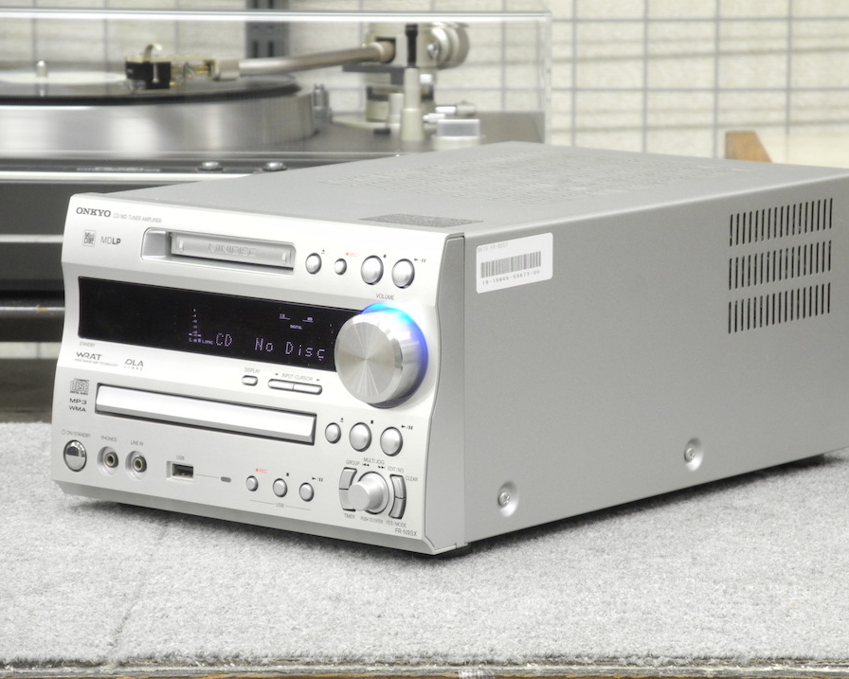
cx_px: 451
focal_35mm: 160
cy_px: 339
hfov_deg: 12.1
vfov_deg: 9.7
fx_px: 4021
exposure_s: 1/12.7
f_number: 5
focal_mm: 32.6
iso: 400
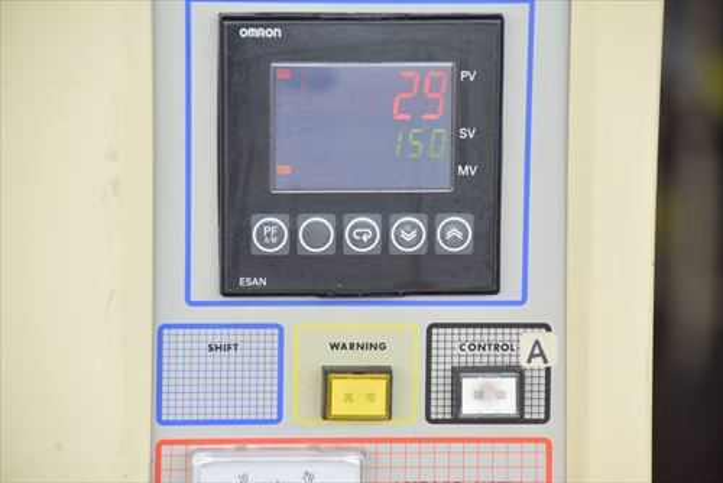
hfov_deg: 13.4
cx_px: 362
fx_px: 3074
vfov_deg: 9.0
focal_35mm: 153
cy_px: 242
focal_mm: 102
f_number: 6.3
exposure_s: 1/400
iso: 1250
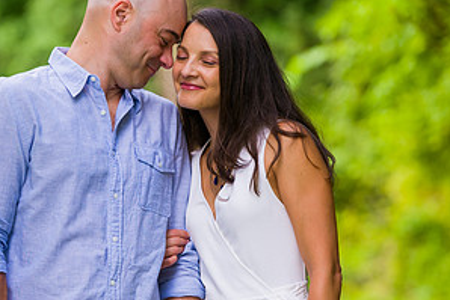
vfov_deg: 4.6
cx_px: 110
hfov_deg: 6.8
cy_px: 170
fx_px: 3777
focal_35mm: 302
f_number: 4
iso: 200
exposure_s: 1/400
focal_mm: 155
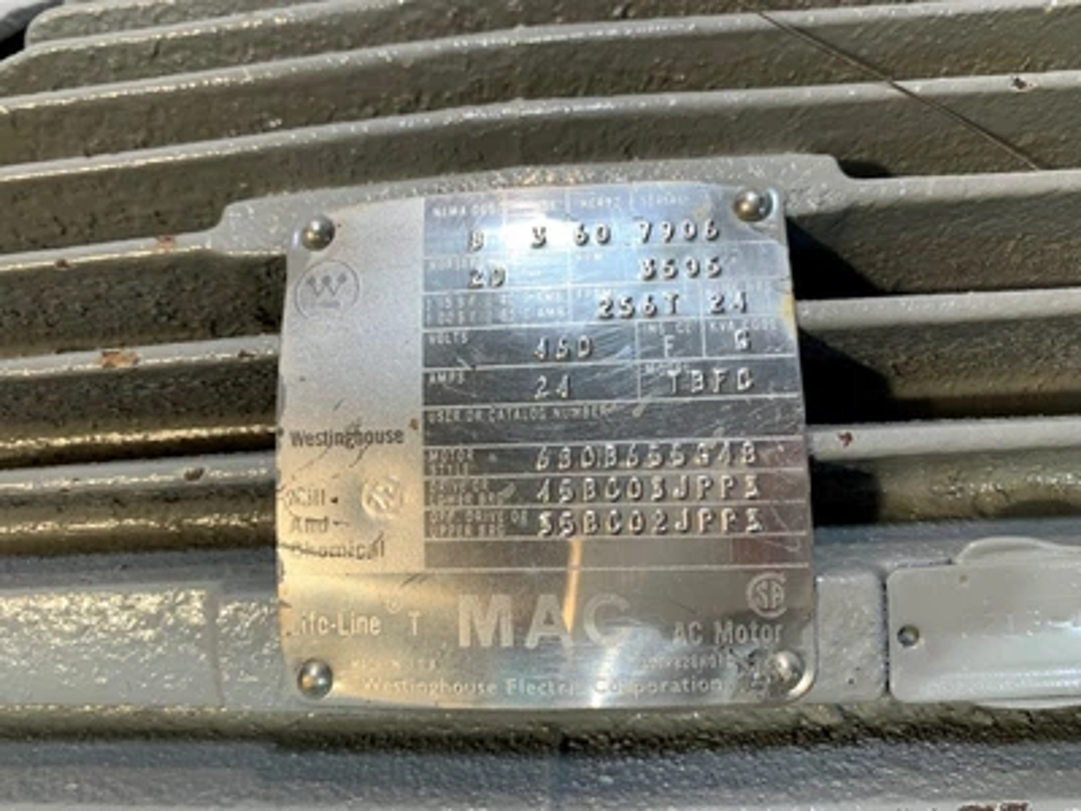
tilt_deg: -48.7
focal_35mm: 26
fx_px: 812
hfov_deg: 67.3
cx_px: 540
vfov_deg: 53.1
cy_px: 406
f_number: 1.8
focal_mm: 4.25
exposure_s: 1/120
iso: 25
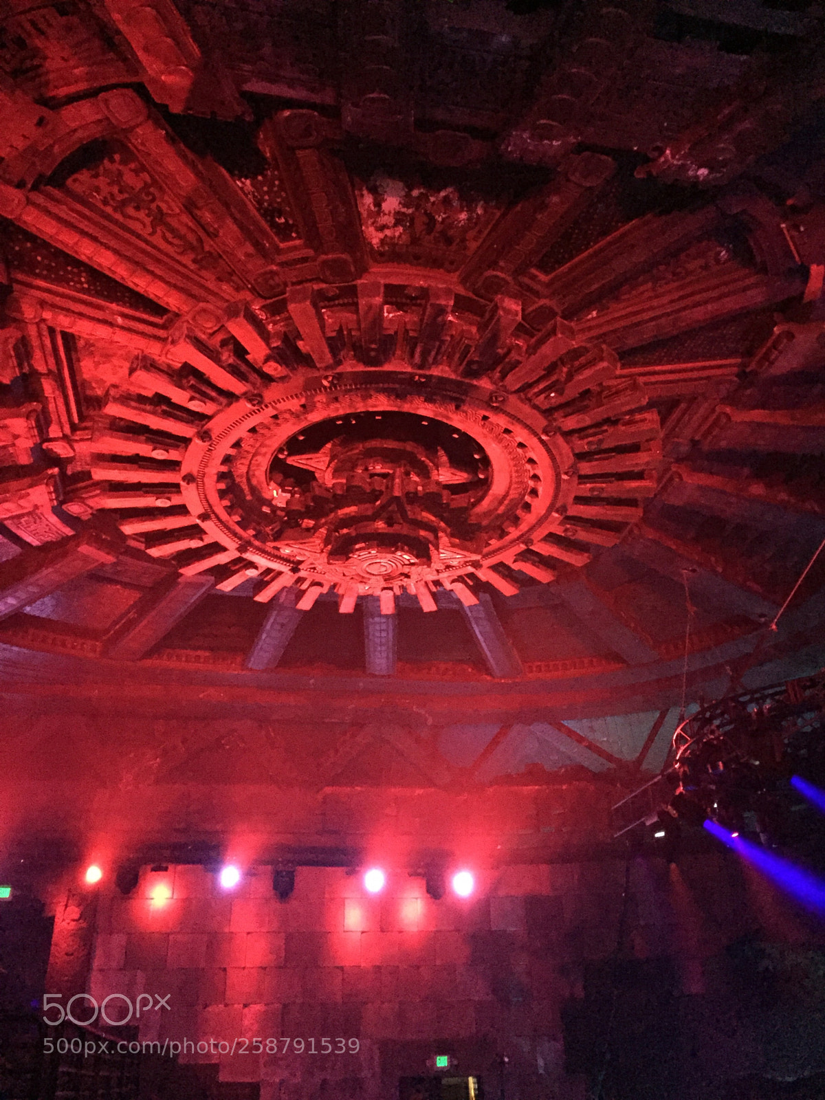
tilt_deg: +29.0
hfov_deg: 48.2
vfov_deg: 61.7
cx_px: 412
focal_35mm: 29
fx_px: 922
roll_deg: +1.6
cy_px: 550
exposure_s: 1/15
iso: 2000
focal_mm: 4.15
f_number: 2.2
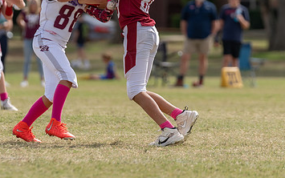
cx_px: 132
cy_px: 1
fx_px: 4179
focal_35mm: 538
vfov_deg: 2.4
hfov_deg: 3.9
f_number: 3.2
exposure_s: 1/2000
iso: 125
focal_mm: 200
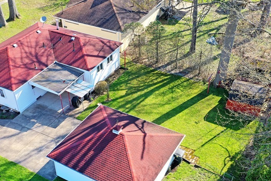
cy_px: 128
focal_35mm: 43
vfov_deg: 30.8
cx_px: 123
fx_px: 324
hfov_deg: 45.4
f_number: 4.5
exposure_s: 1/160
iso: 100
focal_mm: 10.26
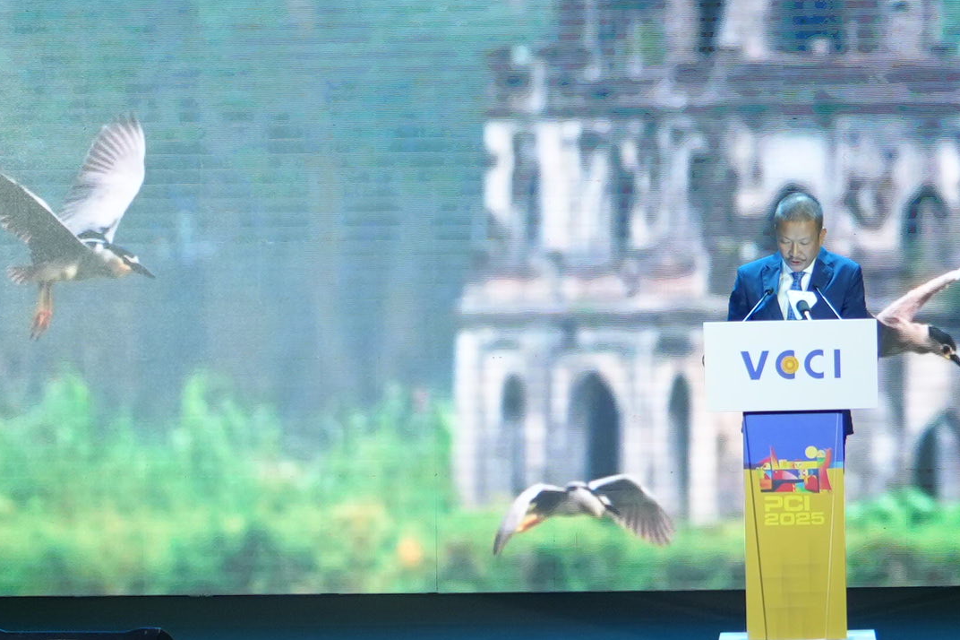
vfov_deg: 10.6
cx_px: 763
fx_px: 3439
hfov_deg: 15.8
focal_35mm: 129
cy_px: 134
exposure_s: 1/125
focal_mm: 30
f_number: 2.8
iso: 400
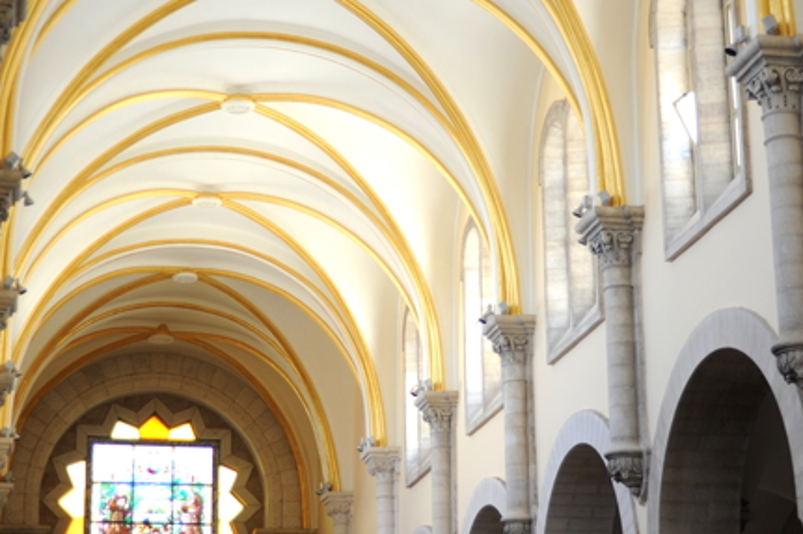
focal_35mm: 80
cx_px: 402
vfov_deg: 17.0
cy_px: 323
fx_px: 1784
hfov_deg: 25.4
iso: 640
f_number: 1.8
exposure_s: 1/200
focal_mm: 50
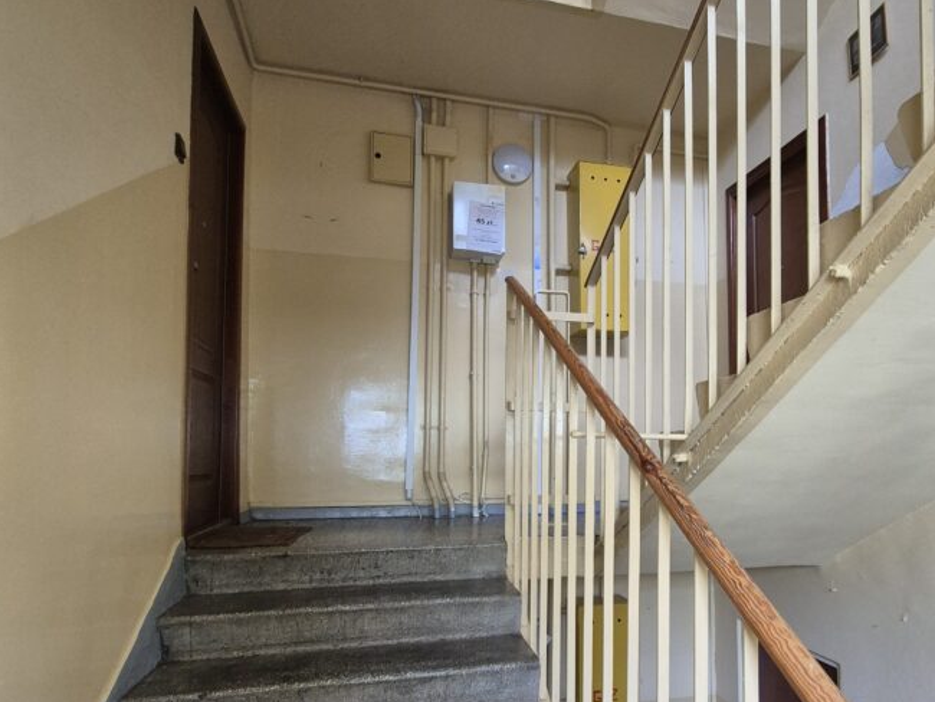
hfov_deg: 93.6
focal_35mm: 16
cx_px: 547
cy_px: 403
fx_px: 432
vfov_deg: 77.7
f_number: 2.2
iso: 640
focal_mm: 2.2
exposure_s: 1/50
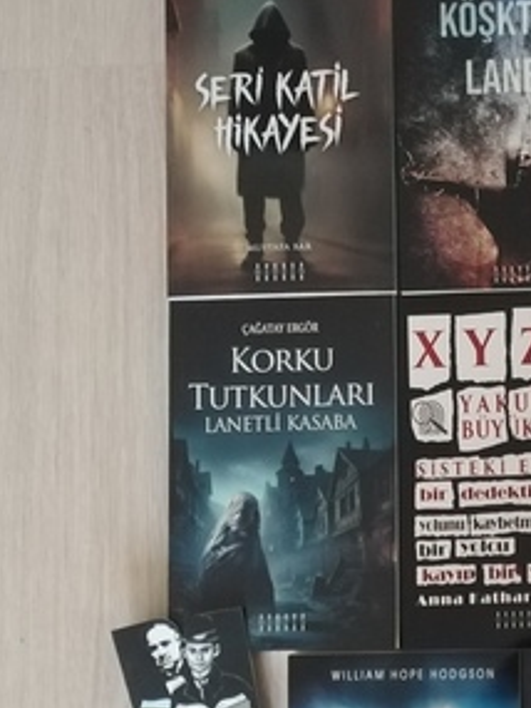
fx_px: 1288
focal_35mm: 63
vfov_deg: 30.5
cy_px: 462
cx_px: 603
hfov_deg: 21.9
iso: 560
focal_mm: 3.62
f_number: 1.8
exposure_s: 1/20
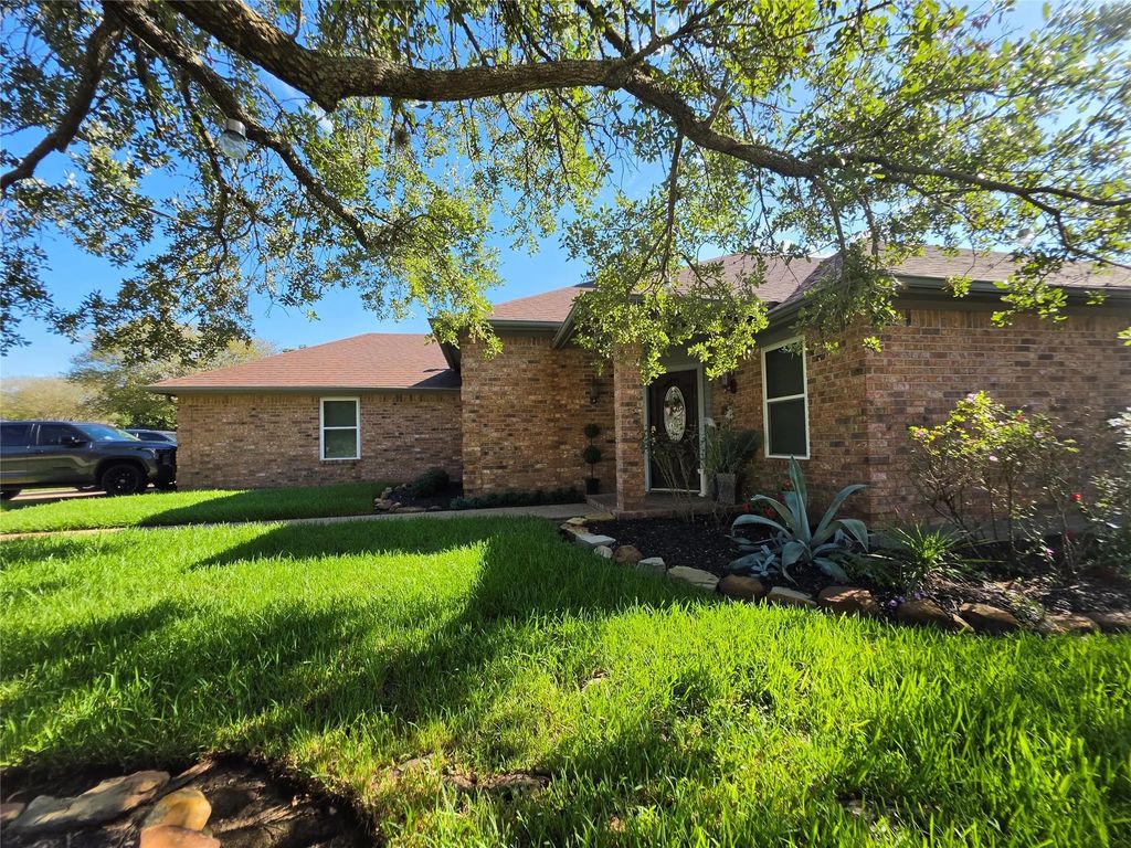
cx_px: 566
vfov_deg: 89.9
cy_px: 424
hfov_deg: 106.2
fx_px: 425
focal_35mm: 13
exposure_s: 1/681
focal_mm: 2.2
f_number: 1.9
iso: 32
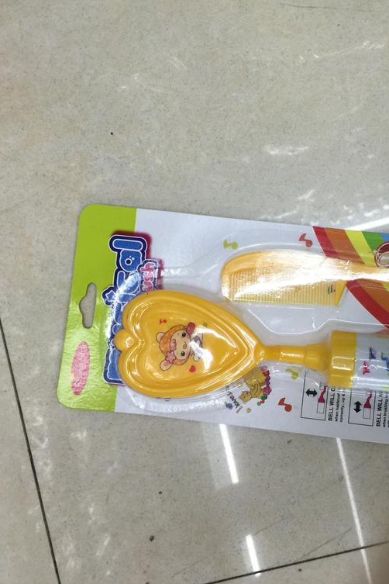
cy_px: 296
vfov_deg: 47.4
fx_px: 664
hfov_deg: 32.3
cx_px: 268
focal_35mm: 41
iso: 50
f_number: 2.2
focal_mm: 4.15
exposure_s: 1/30
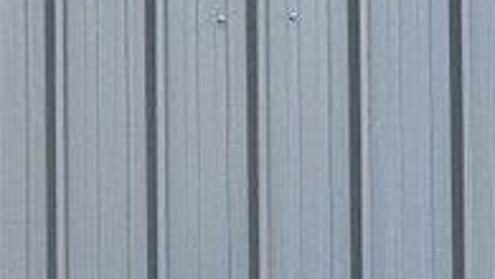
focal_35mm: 137
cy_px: 938
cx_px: -510
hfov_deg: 13.4
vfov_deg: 7.4
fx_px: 1799
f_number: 1.78
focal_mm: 6.76
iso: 80
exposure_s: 1/671
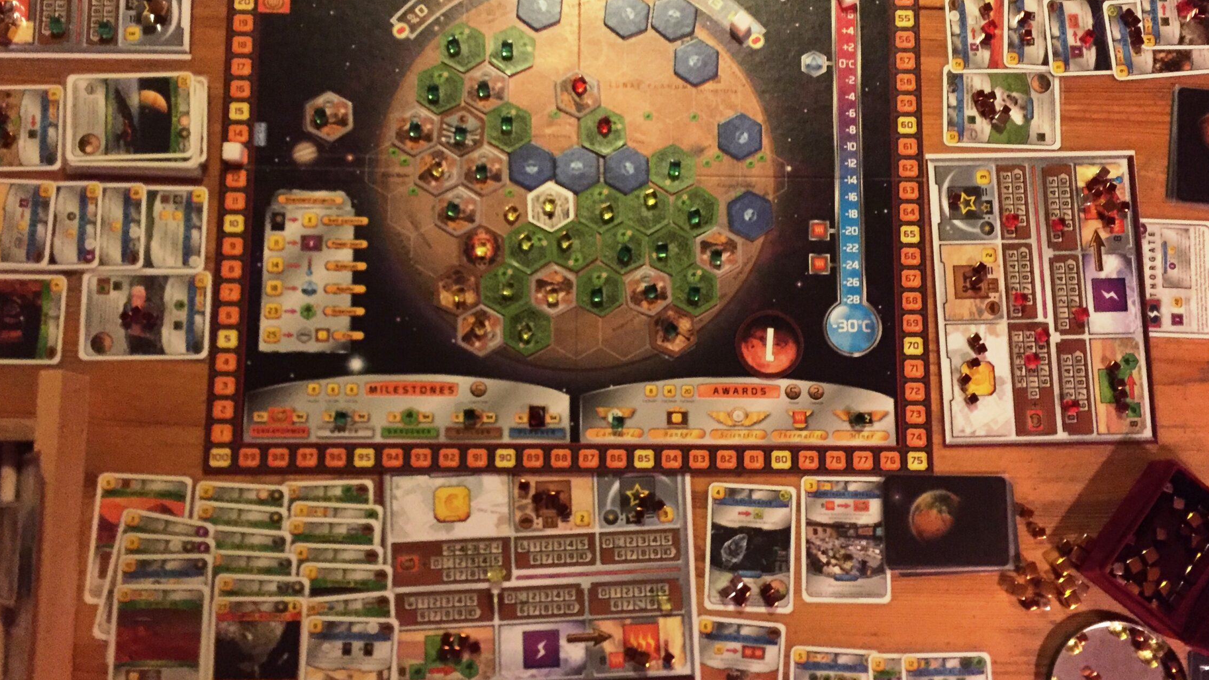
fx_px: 1154
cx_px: 634
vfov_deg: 32.8
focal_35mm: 36
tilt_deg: -80.1
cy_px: 310
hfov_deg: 55.3
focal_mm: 4.15
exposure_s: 1/17
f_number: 2.2
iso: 640
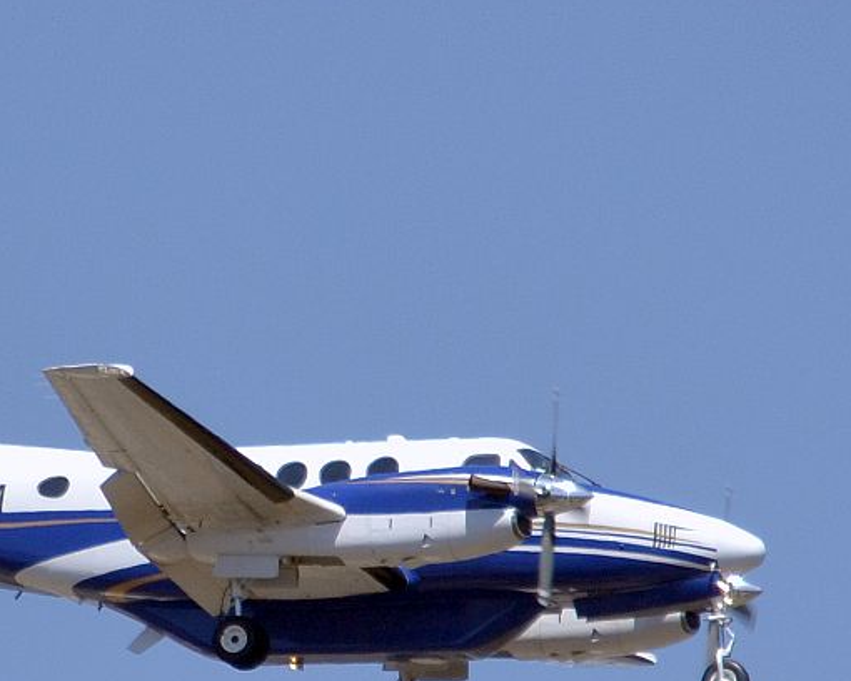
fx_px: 18789
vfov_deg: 2.1
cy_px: 427
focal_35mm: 746
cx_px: 215
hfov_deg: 2.6
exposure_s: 1/1000
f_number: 7.1
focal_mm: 300
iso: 200
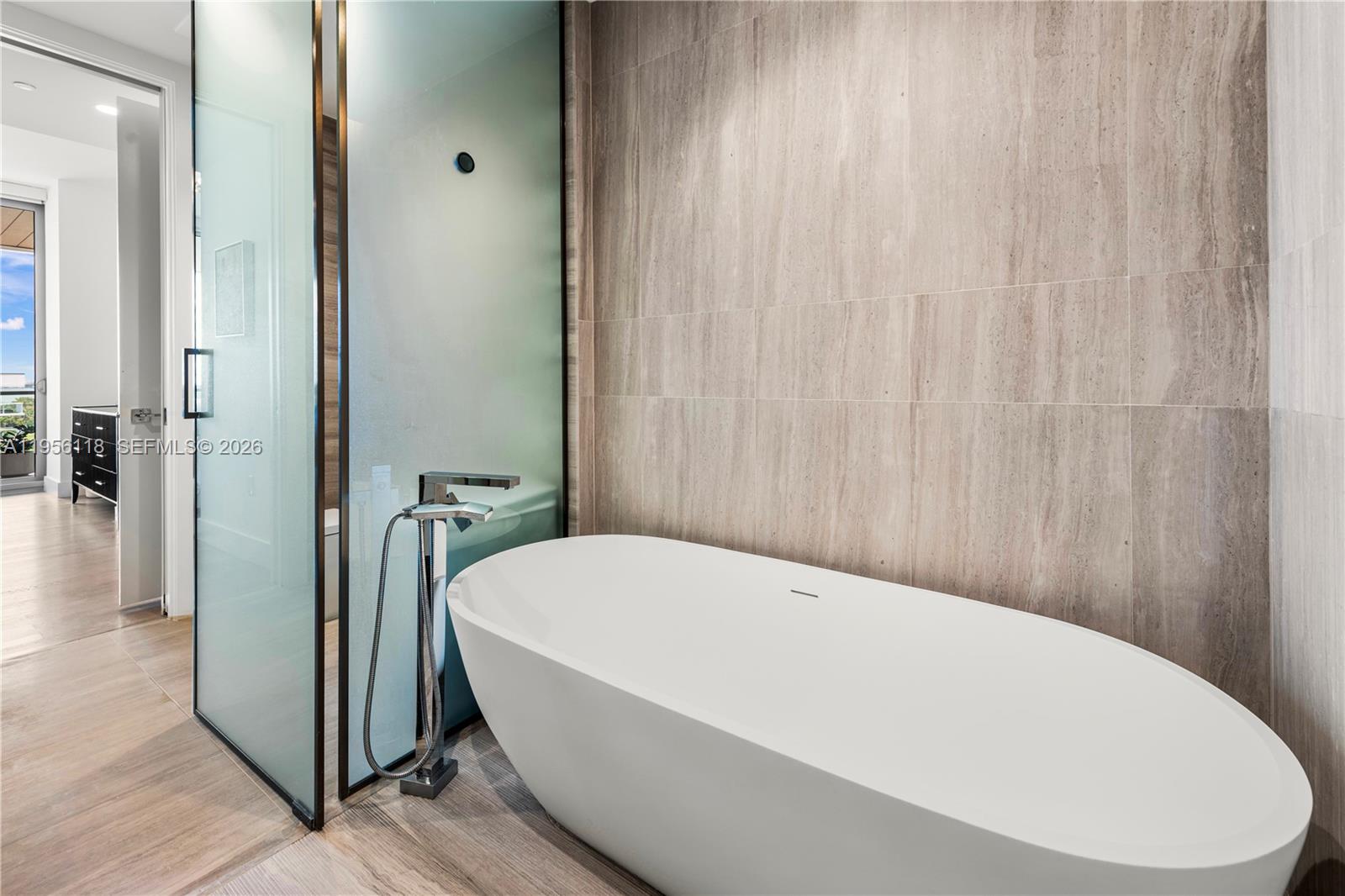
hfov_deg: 104.3
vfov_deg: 81.2
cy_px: 448
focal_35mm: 14
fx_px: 523
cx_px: 672
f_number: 8
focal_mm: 14
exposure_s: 1/5
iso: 100
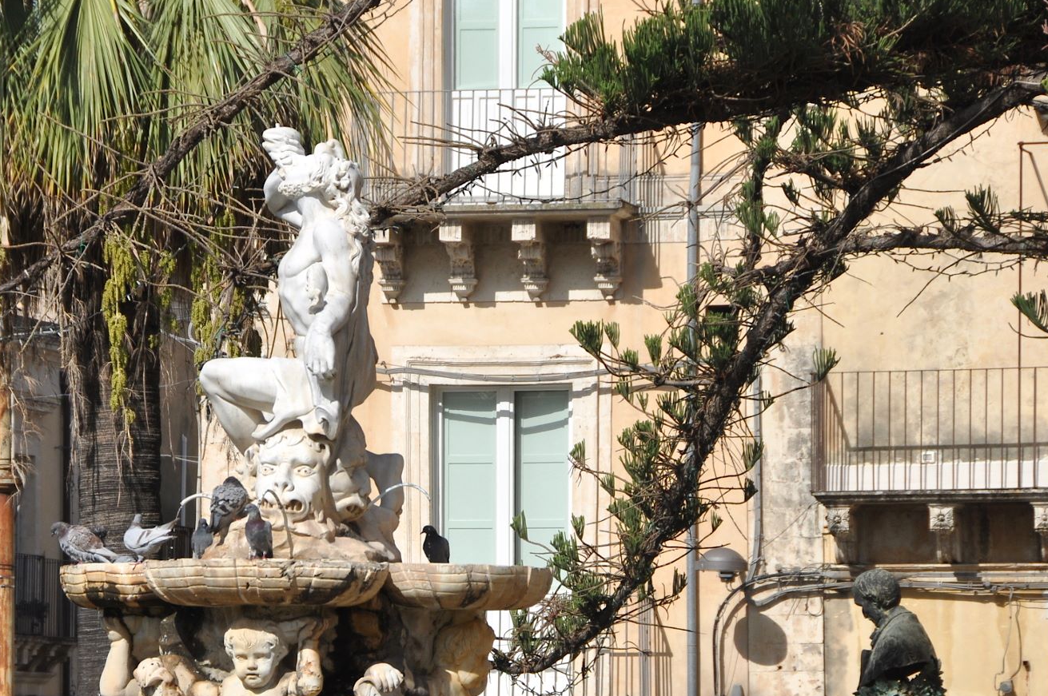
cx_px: 313
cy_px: 455
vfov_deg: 5.6
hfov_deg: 8.4
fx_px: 7153
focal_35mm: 246
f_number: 9
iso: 320
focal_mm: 112
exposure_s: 1/320
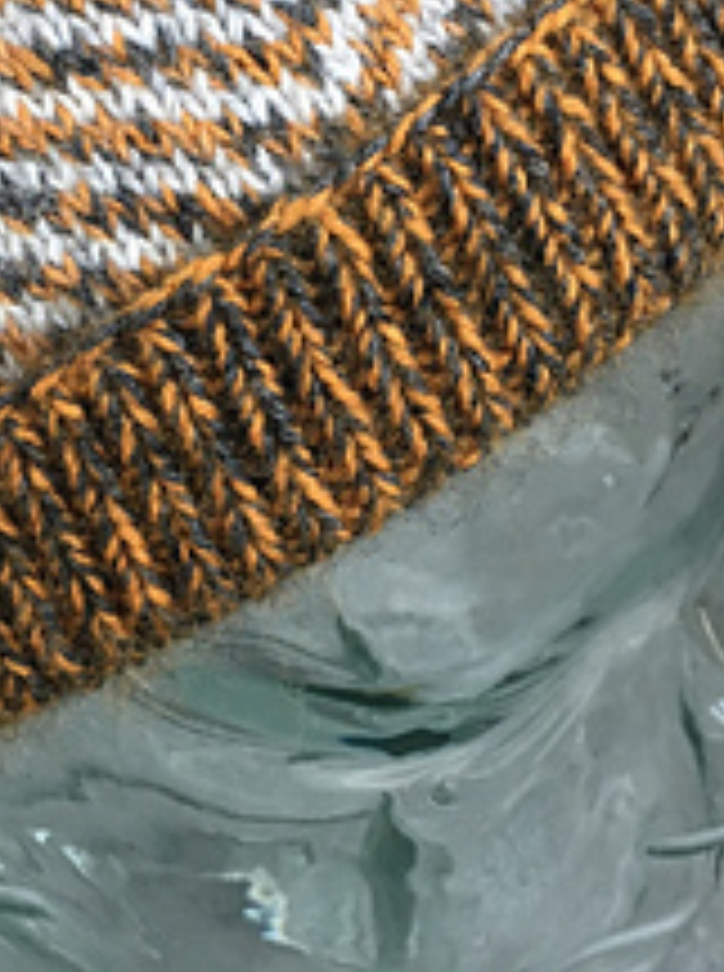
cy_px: 428
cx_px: 182
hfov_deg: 21.7
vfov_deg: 29.0
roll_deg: +1.2
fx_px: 1876
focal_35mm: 67
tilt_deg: -38.5
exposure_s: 1/30
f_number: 2.2
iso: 80
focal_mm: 4.15
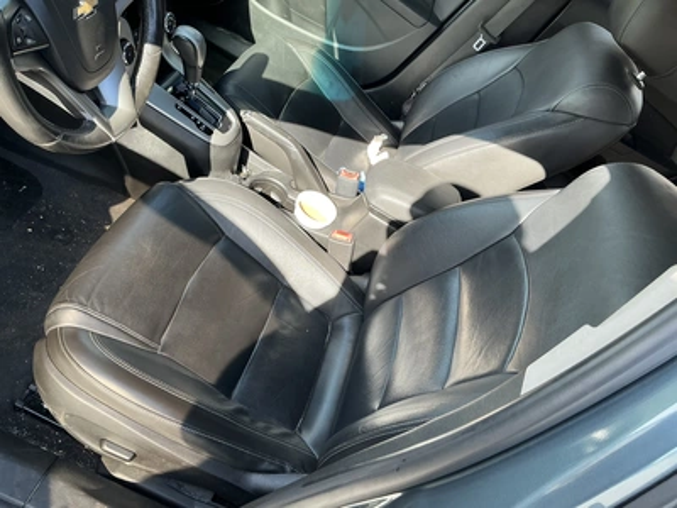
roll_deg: -35.2
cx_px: 338
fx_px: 548
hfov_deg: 63.4
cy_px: 254
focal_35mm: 28
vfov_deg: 49.7
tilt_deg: -41.5
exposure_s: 1/122
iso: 25
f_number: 1.8
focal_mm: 3
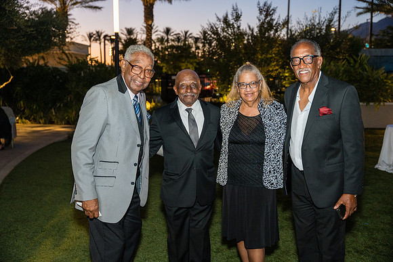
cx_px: 196
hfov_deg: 50.7
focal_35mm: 38
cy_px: 131
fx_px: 415
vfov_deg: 35.1
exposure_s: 1/160
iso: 2500
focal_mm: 38
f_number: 2.8
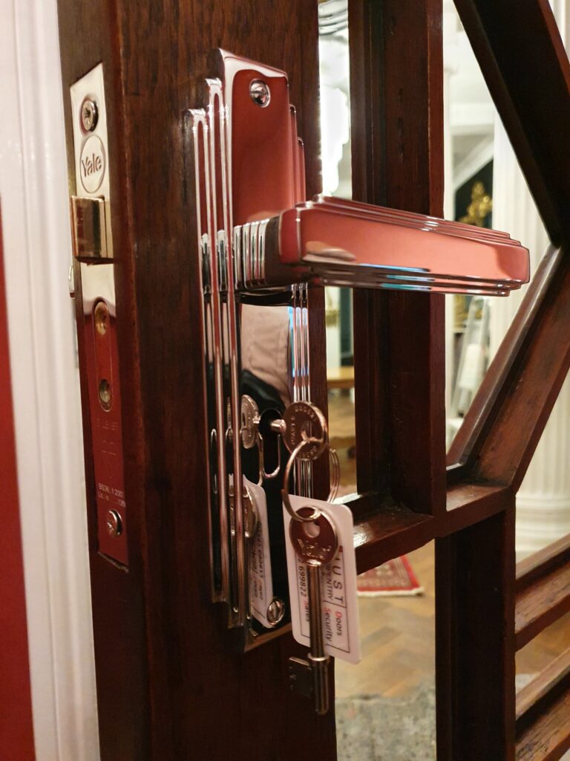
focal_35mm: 26
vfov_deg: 67.3
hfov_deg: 53.1
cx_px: 285
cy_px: 380
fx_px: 571
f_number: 1.5
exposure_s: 1/33
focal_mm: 4.32
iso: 640
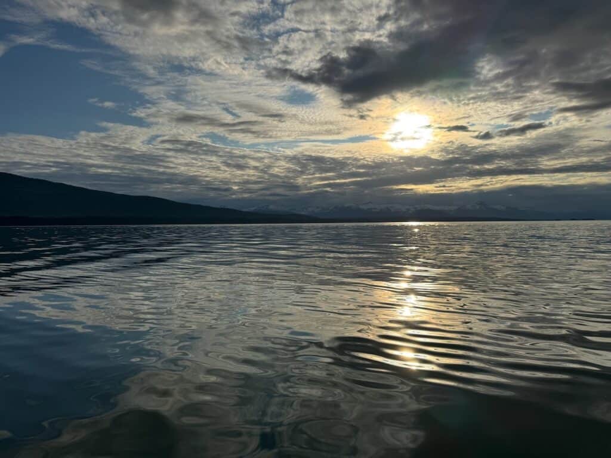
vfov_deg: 56.8
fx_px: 424
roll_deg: +0.4
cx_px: 306
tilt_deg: -1.5
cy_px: 229
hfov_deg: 71.6
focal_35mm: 24
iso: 64
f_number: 1.78
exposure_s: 1/12346
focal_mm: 6.76
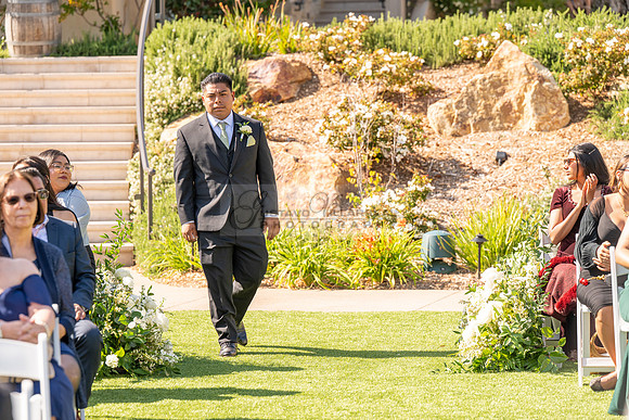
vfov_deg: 10.6
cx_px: 314
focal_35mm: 130
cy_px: 210
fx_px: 2272
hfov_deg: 15.8
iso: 200
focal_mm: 130
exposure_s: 1/800
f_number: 4.5
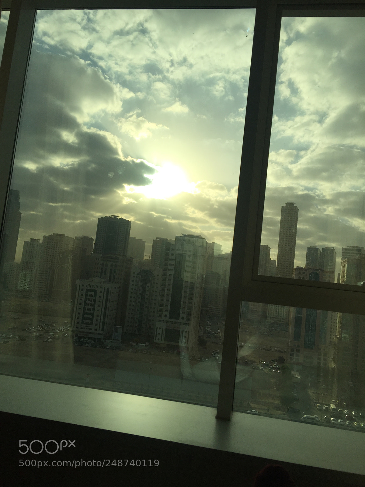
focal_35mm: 29
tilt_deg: +6.9
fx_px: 408
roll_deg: -6.7
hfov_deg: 48.2
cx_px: 182
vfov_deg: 61.7
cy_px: 244
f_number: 2.2
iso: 32
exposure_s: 1/1130
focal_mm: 4.15
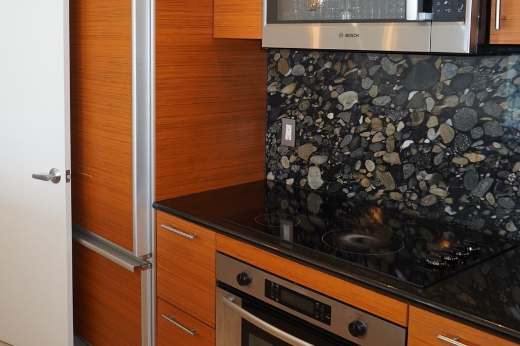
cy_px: 107
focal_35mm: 44
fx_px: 635
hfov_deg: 43.7
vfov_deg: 30.2
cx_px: 161
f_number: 5
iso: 250
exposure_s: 1/60
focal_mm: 16
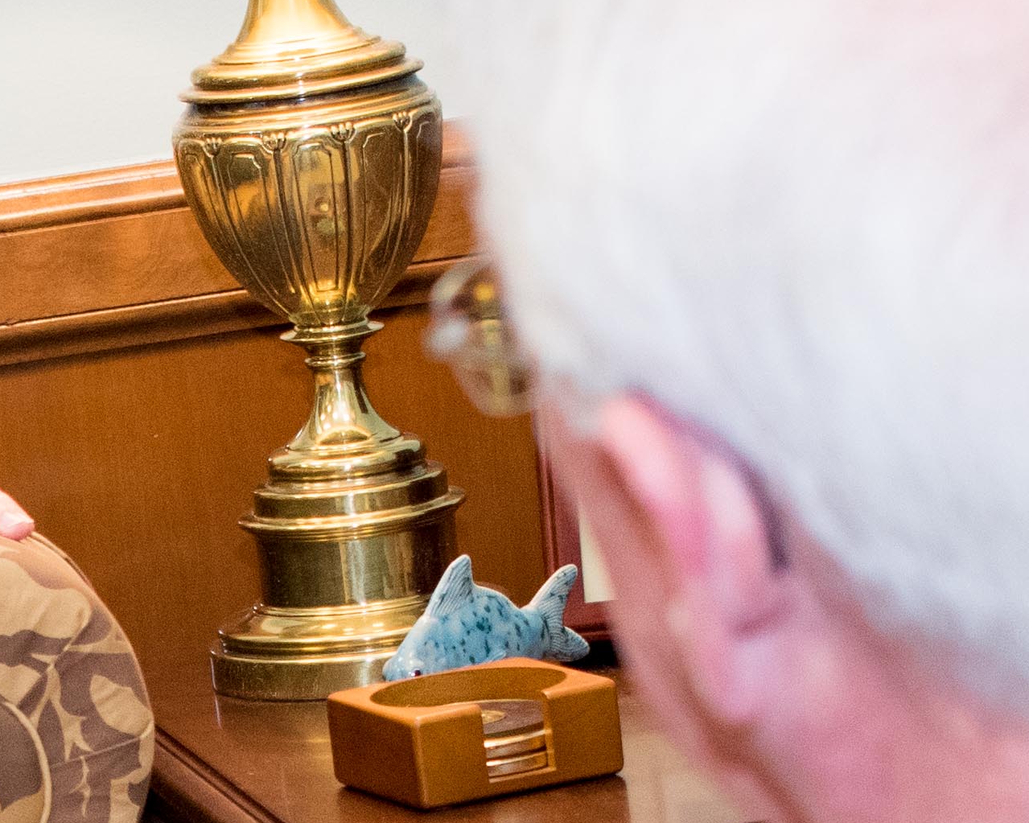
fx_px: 7643
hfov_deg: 7.7
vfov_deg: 6.1
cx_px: -117
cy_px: 1026
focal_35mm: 251
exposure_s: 1/50
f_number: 5
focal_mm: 38
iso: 800
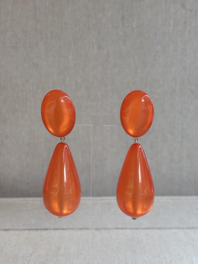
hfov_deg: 28.0
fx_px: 397
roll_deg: -0.4
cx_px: 99
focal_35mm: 52
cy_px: 132
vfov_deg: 36.8
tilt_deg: -9.3
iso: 32
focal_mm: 5.96
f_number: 1.6
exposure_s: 1/100
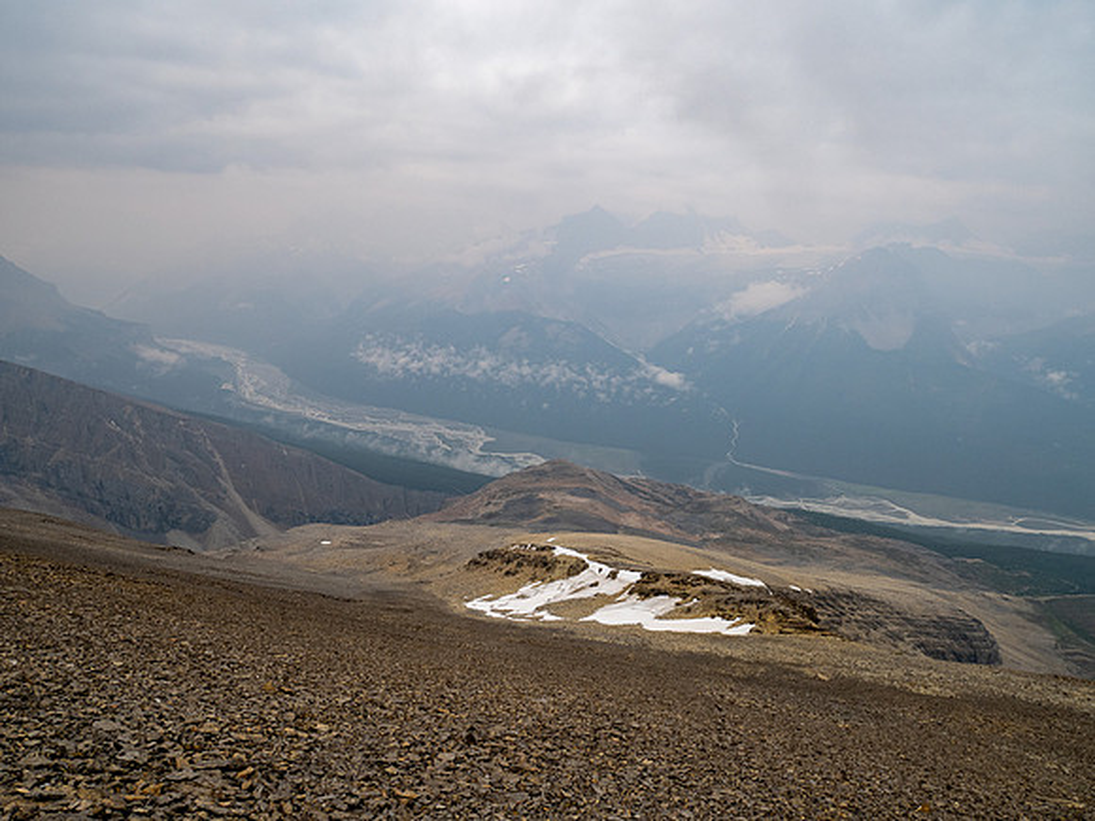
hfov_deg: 71.6
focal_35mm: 24
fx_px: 759
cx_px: 548
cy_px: 410
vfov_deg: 56.8
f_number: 8
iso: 200
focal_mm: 12
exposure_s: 1/320
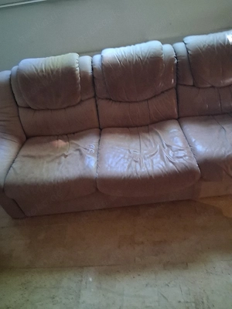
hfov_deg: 53.1
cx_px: 116
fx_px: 232
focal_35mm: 26
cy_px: 154
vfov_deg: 67.3
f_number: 1.8
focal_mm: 3.98
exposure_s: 1/25
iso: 1000
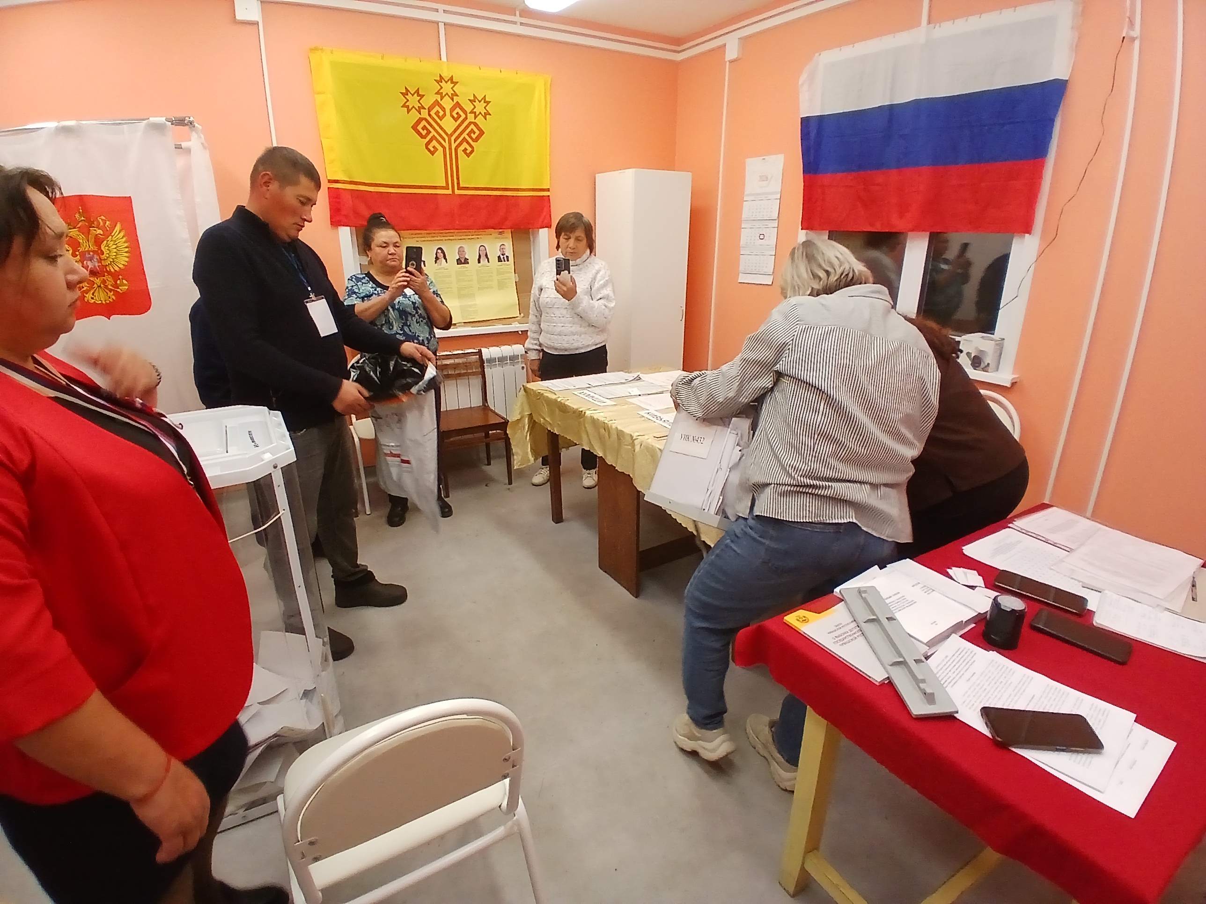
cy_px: 452
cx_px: 603
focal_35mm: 17
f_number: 2.2
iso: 100
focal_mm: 1.4
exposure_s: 1/33.3
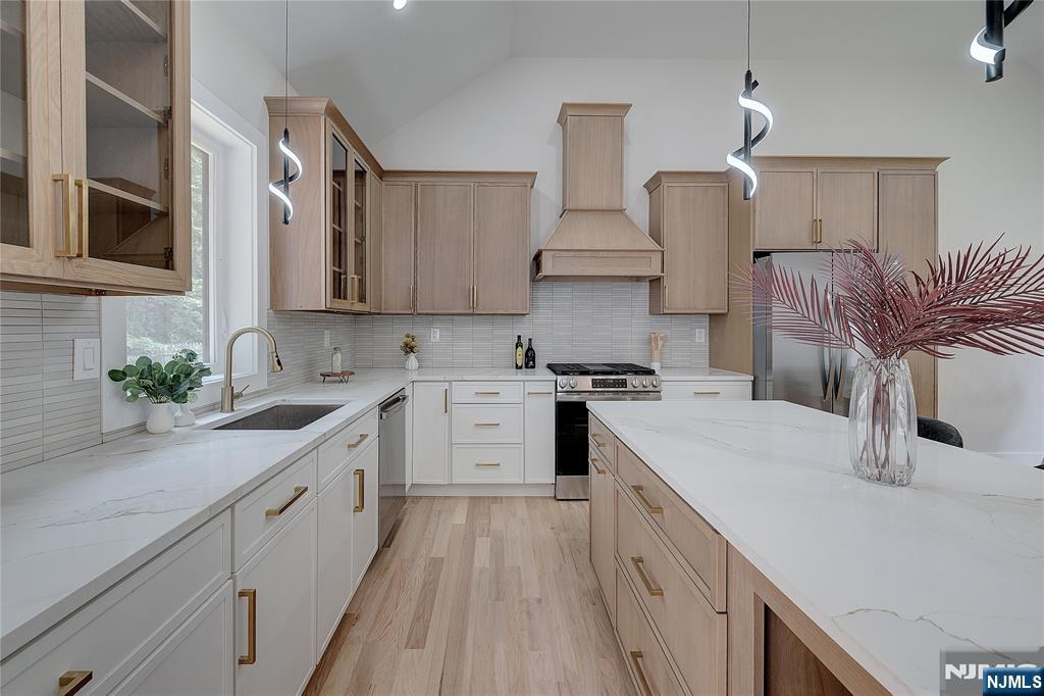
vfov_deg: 81.2
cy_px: 348
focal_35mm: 14
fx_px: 406
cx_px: 522
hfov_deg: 104.3
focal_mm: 14
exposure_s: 1/30
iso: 400
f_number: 8
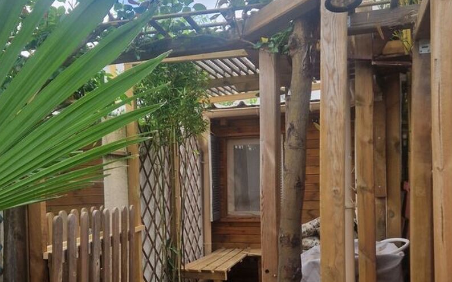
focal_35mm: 41
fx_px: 505
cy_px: 201
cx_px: 189
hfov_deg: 48.0
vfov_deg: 30.8
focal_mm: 5.4
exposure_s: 1/520
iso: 50
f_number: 1.8
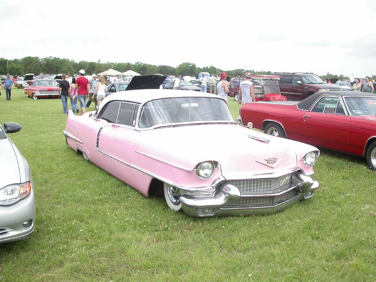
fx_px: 413
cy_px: 141
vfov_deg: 37.7
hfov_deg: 49.0
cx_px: 188
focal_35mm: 38
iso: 100
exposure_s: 1/1000
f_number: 2.6
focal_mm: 7.85
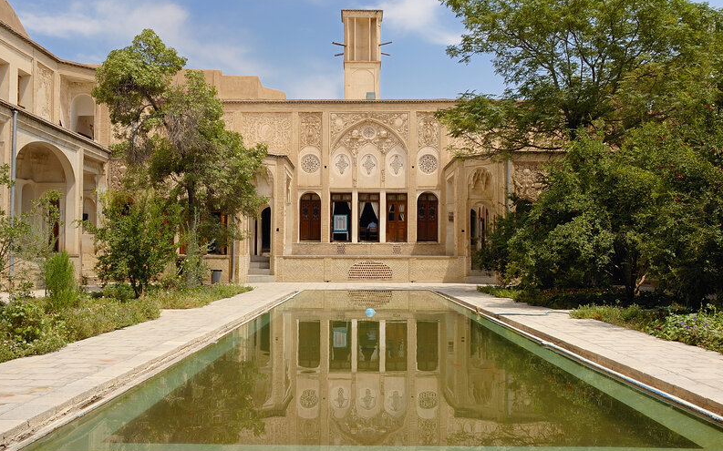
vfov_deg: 34.4
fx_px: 729
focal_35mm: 37
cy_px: 222
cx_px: 359
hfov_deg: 52.8
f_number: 19
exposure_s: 1/60
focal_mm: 24
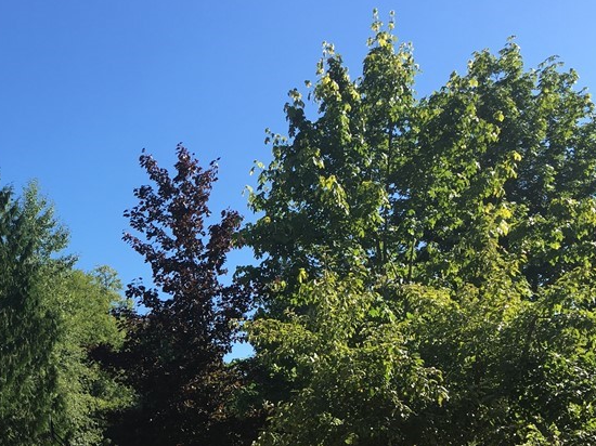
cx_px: 54
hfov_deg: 33.6
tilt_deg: +9.6
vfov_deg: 26.2
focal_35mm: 54
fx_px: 929
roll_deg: +1.6
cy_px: 392
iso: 25
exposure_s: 1/668
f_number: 2.2
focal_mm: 4.15
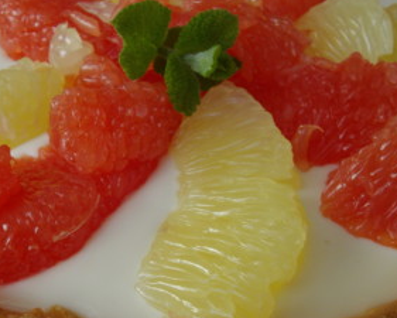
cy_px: 230
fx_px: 588
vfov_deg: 29.9
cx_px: 124
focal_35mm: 50
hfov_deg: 36.8
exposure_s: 1/160
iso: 100
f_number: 3.5
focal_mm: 5.8
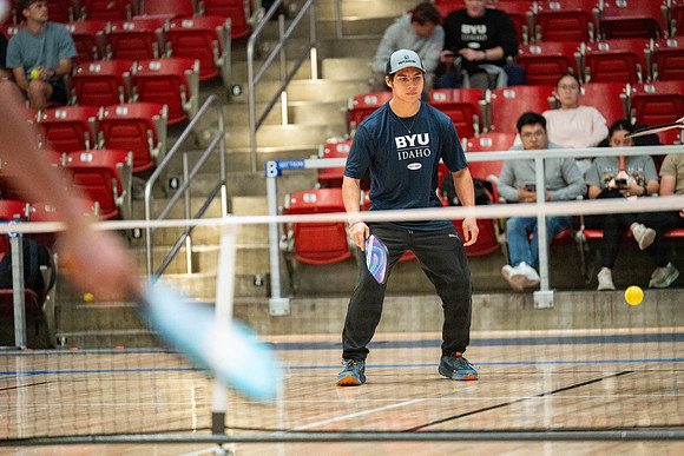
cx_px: 342
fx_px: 3801
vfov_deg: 6.9
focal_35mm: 200
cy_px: 228
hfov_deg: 10.3
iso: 5000
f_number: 2.8
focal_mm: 200
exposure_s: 1/500
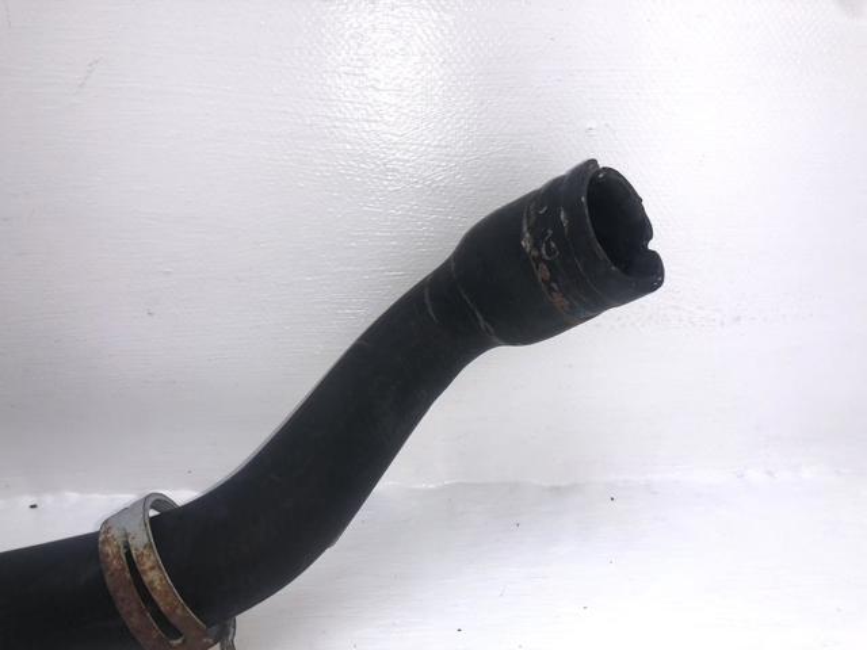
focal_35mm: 28
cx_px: 434
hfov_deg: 63.4
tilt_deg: -18.2
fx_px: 701
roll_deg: +0.9
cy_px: 325
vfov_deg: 49.7
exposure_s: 1/676
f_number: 1.8
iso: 20
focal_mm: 4
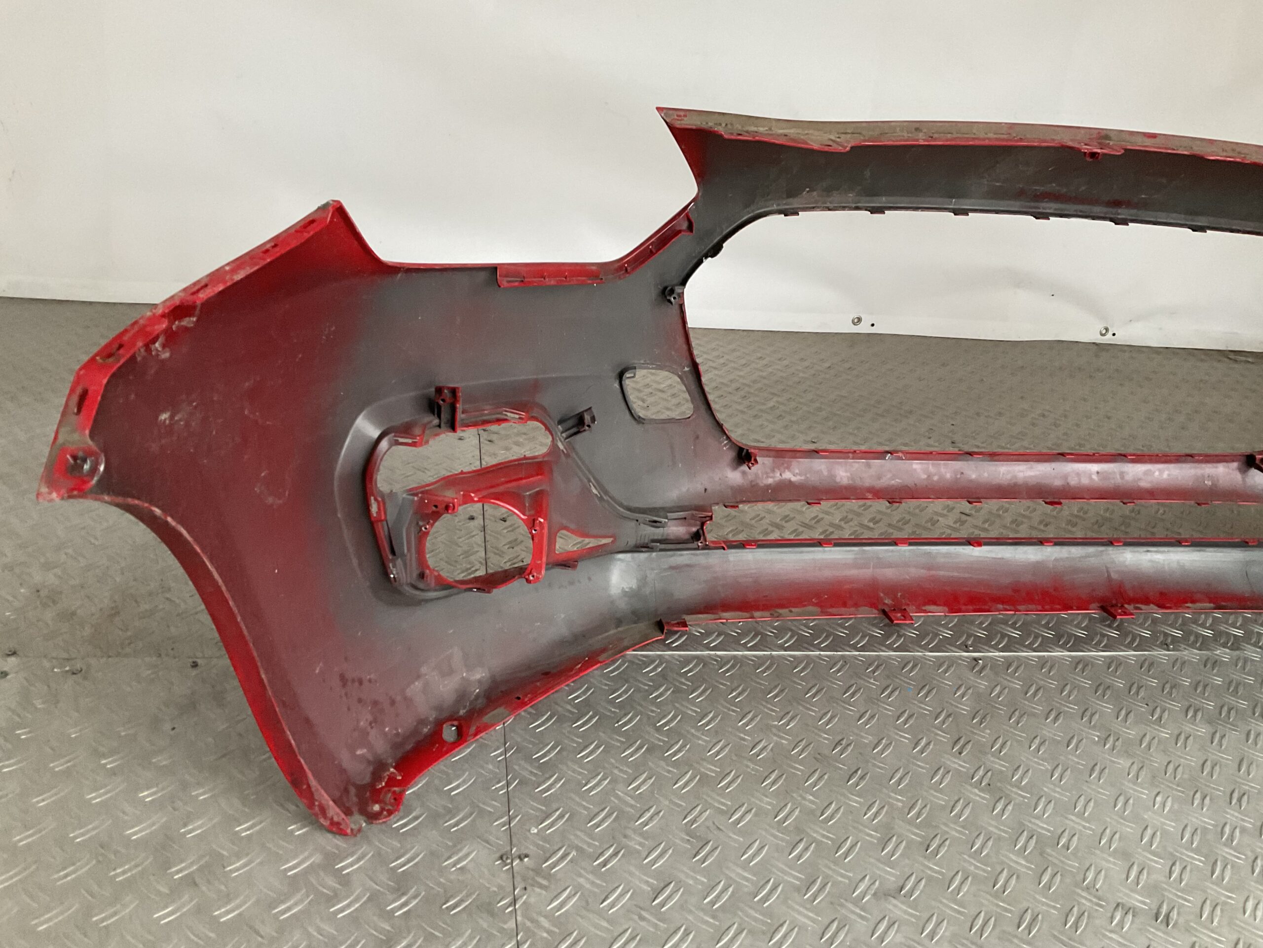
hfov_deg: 61.7
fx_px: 1058
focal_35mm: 29
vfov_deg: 48.2
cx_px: 632
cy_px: 474
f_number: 1.8
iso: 200
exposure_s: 1/60
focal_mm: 3
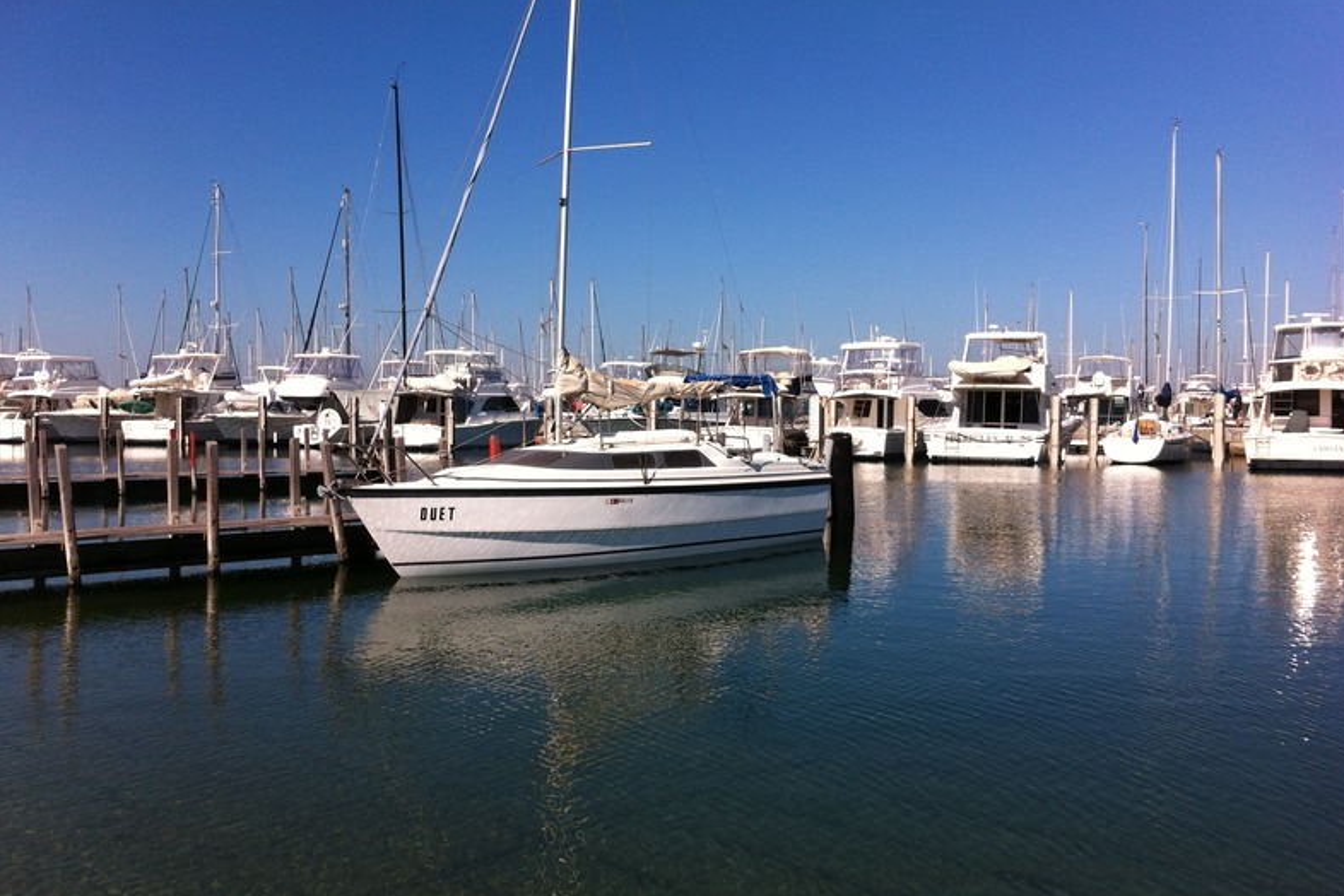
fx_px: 1381
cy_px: 463
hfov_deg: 51.9
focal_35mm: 37
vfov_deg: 35.9
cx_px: 682
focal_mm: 3.85
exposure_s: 1/2011
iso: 80
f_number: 2.8
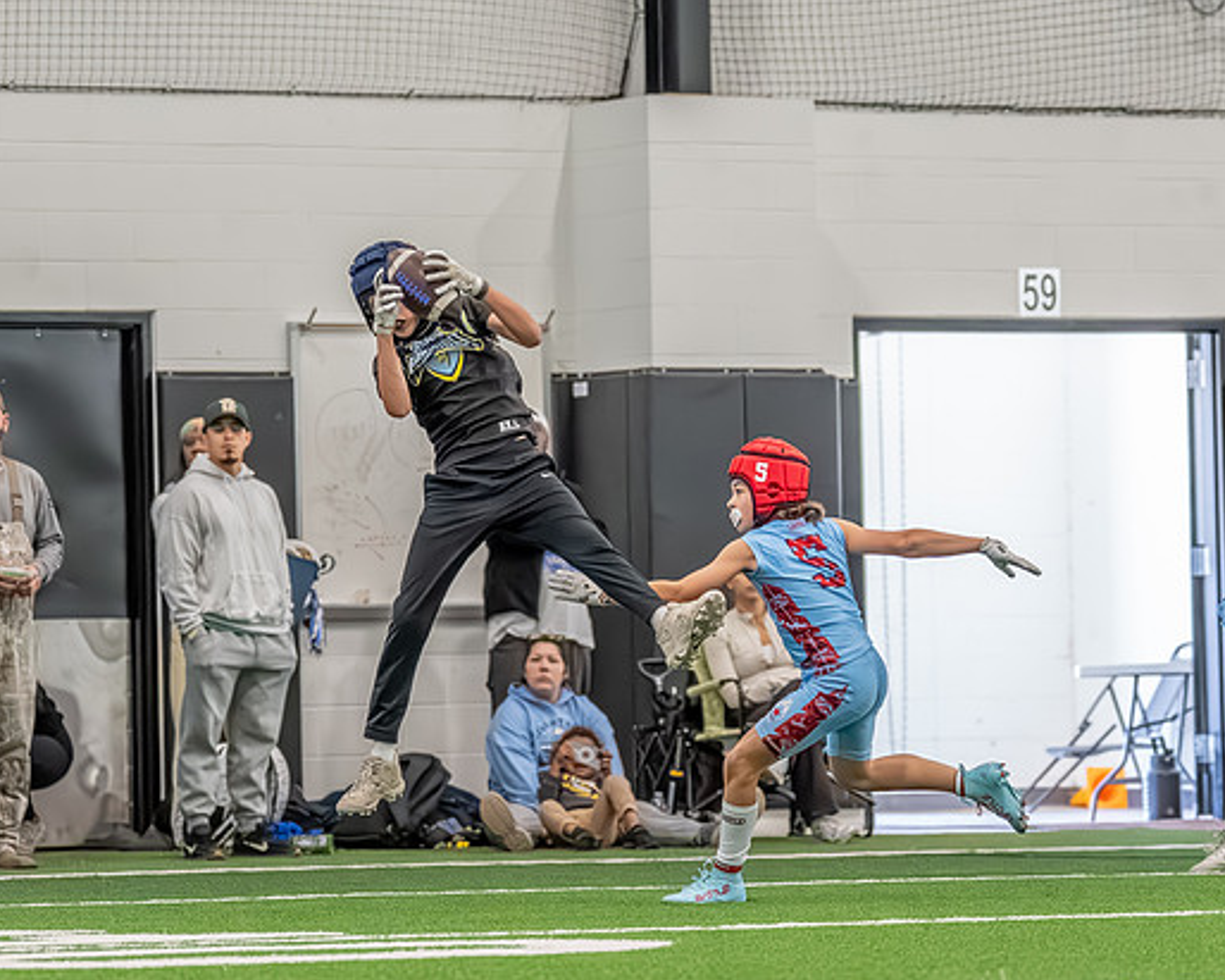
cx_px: 457
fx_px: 8482
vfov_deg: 6.6
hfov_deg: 8.3
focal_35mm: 234
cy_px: 430
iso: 6400
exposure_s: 1/1000
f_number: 2.8
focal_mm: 98
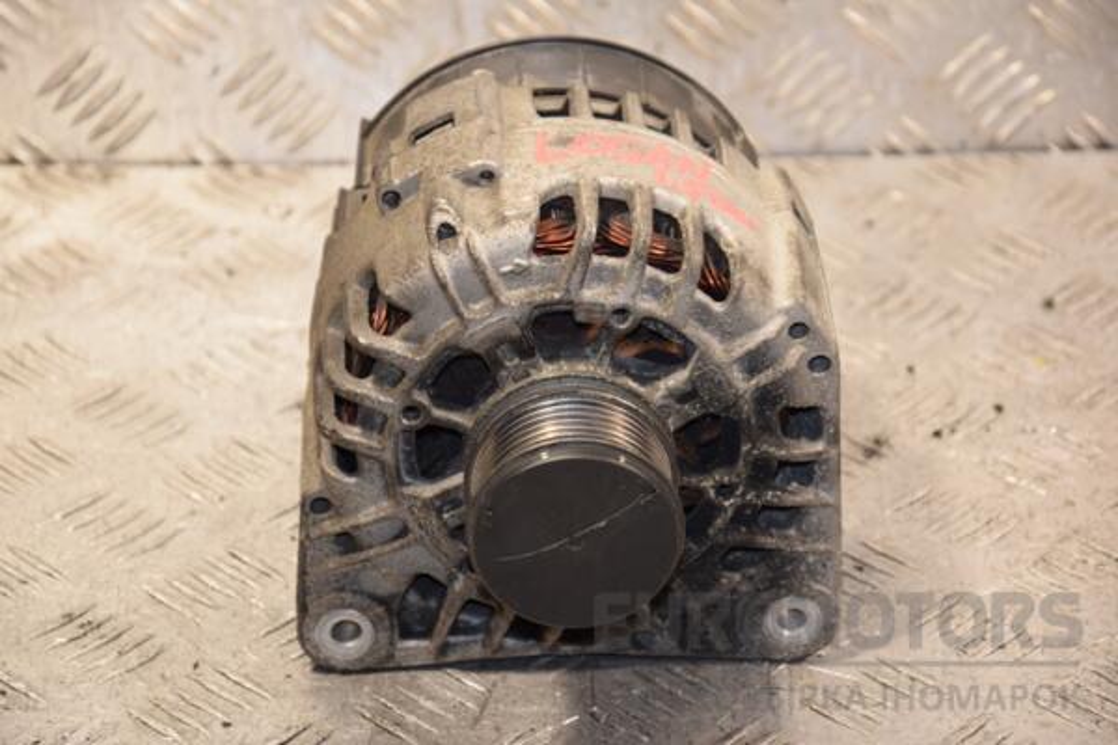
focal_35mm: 138
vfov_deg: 9.9
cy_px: 372
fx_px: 4285
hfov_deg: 14.9
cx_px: 559
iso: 800
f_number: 5.6
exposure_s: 1/80
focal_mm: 92
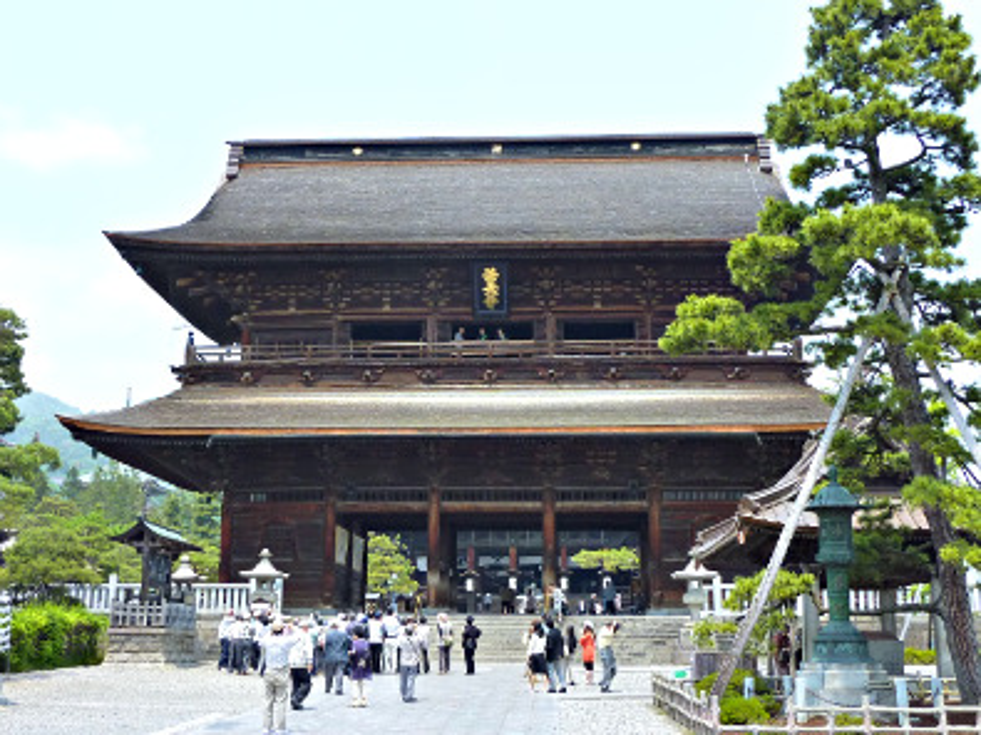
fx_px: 1303
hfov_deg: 41.3
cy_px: 368
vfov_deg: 31.5
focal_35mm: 46
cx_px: 490
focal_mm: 5.3
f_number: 4
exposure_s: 1/320
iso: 125
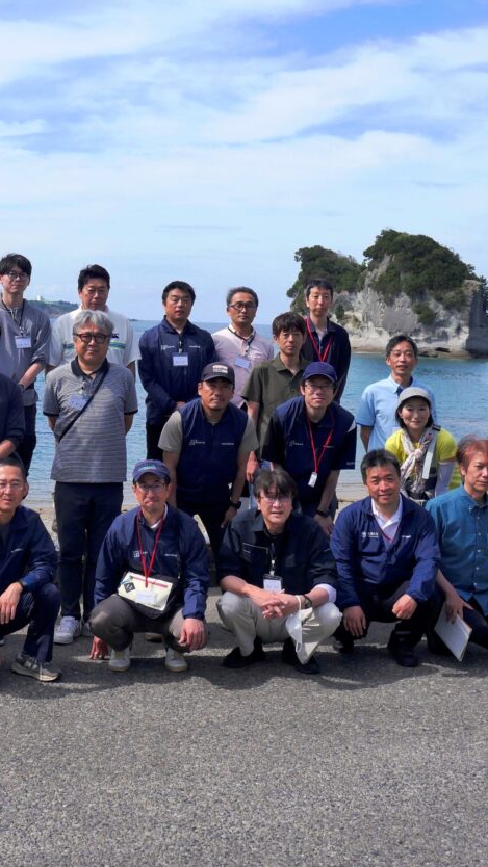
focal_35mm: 47
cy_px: 403
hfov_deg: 24.8
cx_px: 70
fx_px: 1081
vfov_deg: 43.7
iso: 400
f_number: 5
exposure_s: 1/2500
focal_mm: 15
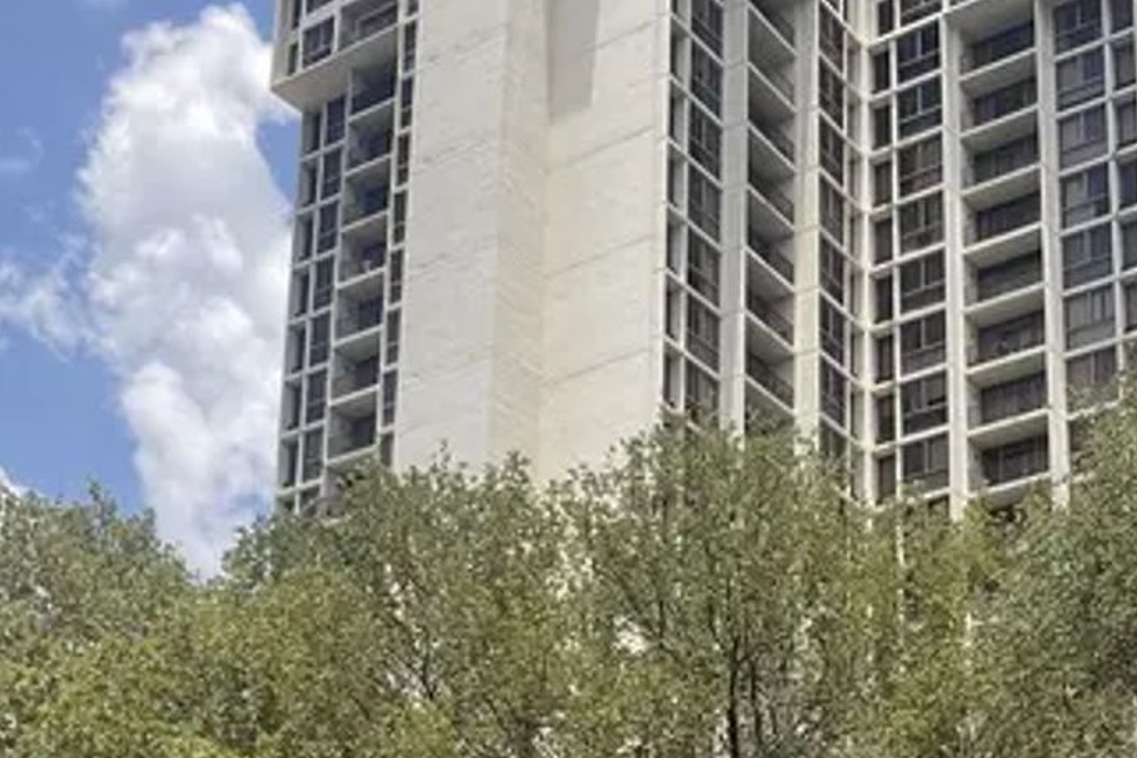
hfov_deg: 33.0
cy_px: 847
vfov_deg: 21.4
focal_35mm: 60
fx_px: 1894
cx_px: 807
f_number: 1.8
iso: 16
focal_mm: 3
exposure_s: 1/1195
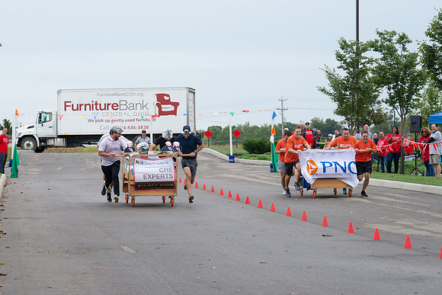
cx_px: 195
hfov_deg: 13.5
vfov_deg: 9.0
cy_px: 131
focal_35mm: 152
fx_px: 1870
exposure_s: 1/250
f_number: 10
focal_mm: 135
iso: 640
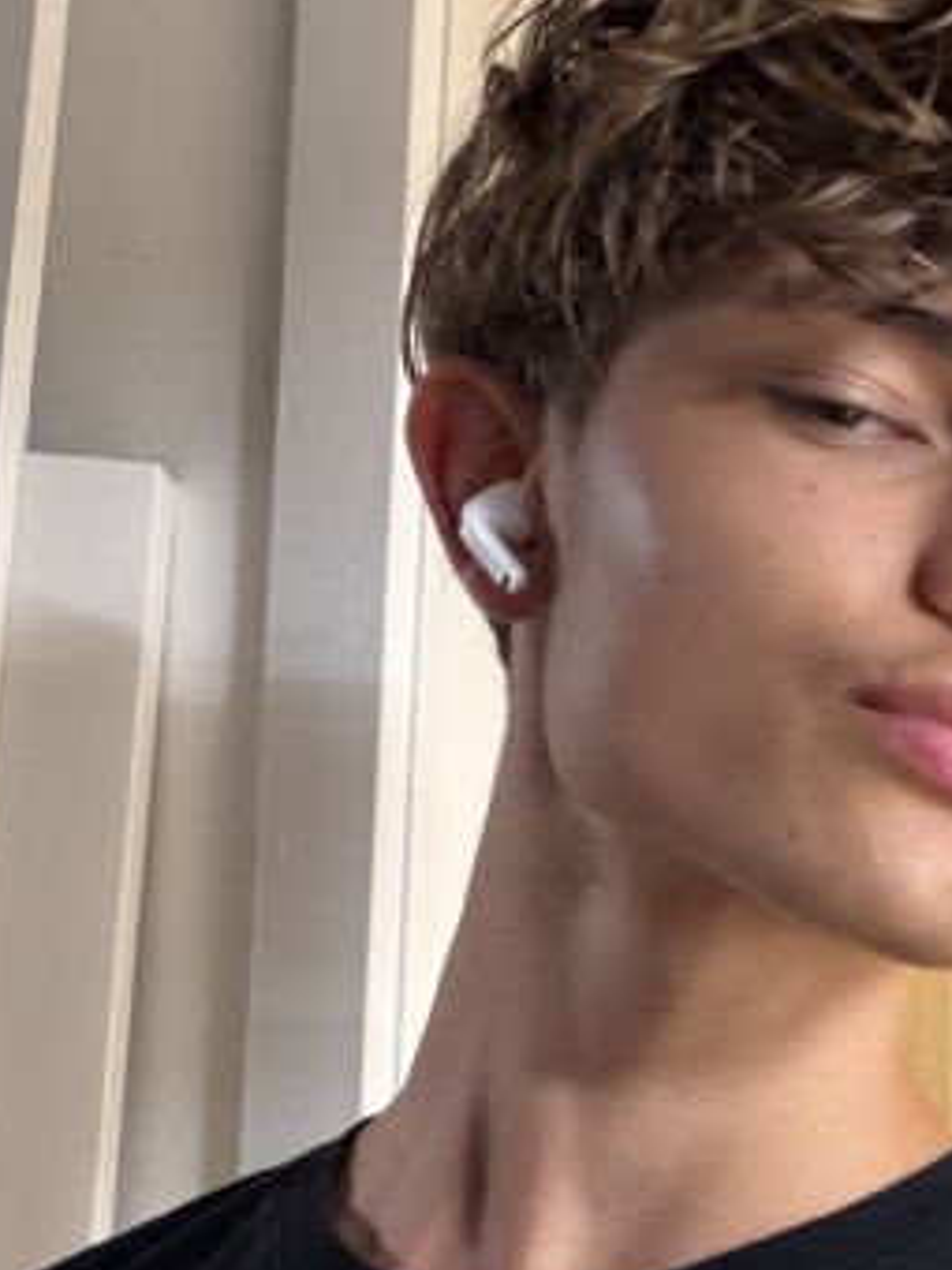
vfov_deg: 36.0
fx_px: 1943
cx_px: 791
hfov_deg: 26.9
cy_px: 758
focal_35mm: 53
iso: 320
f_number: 1.9
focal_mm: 2.71
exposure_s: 1/33
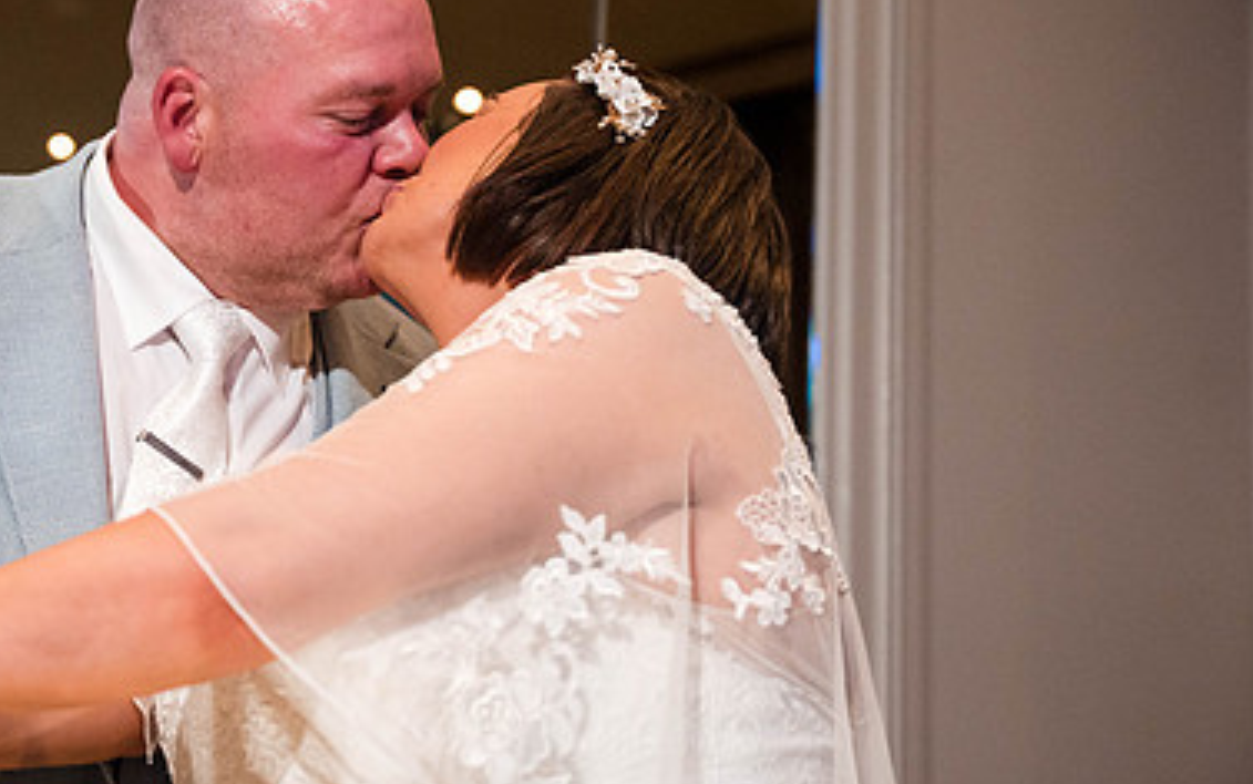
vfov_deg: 17.6
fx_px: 2528
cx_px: 312
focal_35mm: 74
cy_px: 364
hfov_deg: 27.5
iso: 4000
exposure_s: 1/500
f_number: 2.8
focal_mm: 47.2
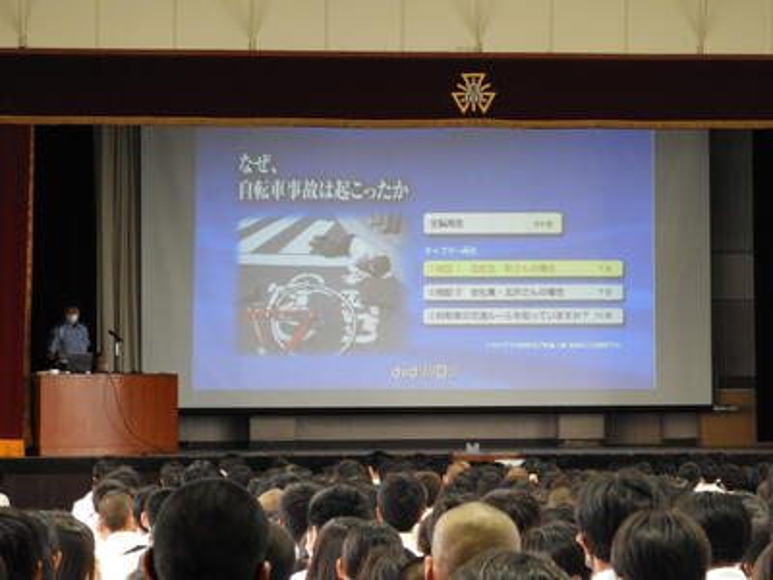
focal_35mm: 125
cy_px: 290
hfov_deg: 15.8
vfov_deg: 11.9
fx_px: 2791
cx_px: 386
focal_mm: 22.4
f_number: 5
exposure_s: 1/20
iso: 400
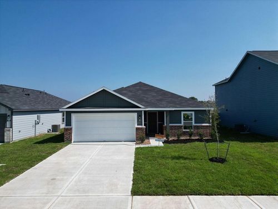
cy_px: 104
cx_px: 139
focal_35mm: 24
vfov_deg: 56.8
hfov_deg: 71.6
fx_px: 193
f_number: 1.7
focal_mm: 6.72
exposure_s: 1/5000
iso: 140
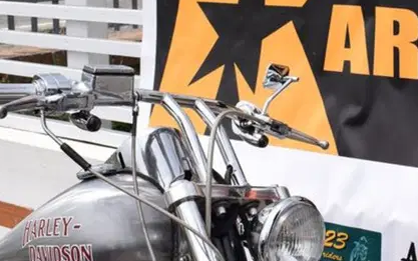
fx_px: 1003
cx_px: 377
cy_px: 52
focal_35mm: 88
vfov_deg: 14.8
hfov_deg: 22.9
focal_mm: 20
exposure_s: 1/400
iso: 200
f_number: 10
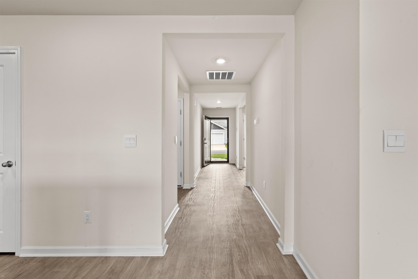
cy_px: 140
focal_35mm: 16
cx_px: 209
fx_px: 186
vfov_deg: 73.7
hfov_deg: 96.7
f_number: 8
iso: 1000
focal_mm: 16
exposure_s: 1/15
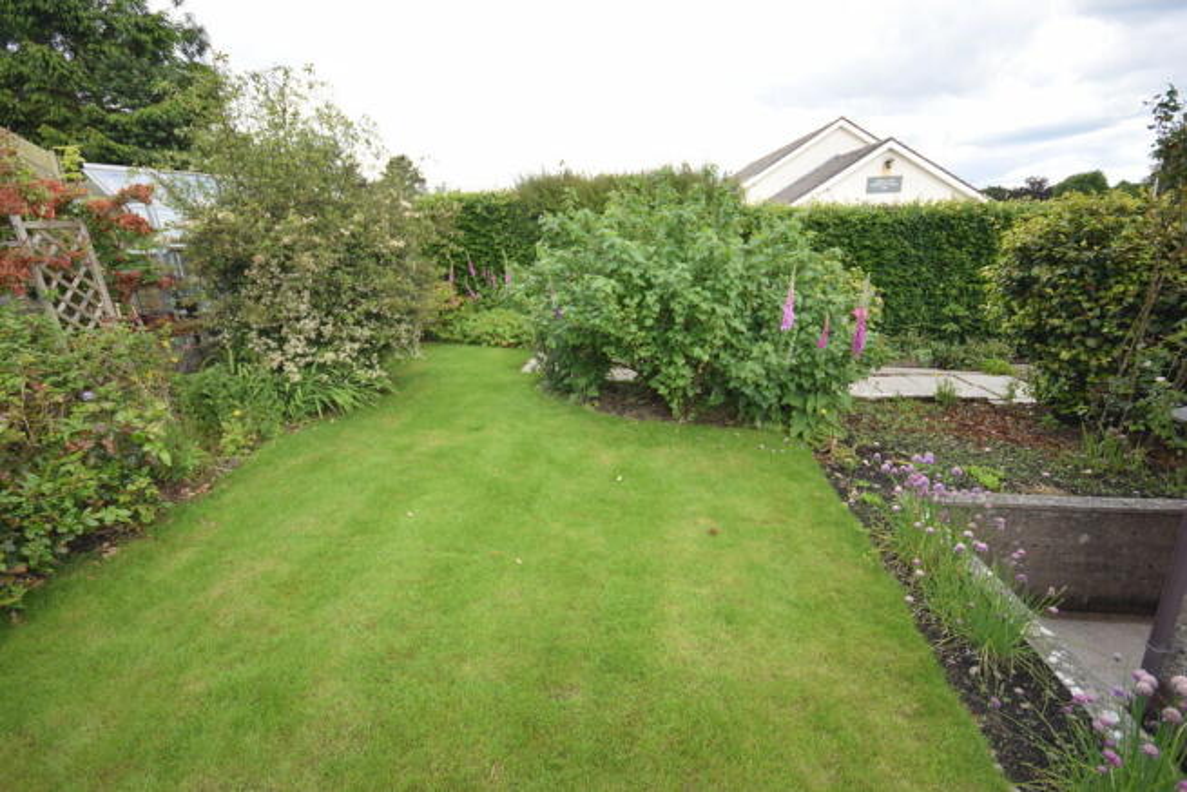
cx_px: 594
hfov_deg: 95.0
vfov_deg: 72.1
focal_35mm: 16
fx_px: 544
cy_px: 396
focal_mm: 11
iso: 100
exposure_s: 1/125
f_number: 5.6
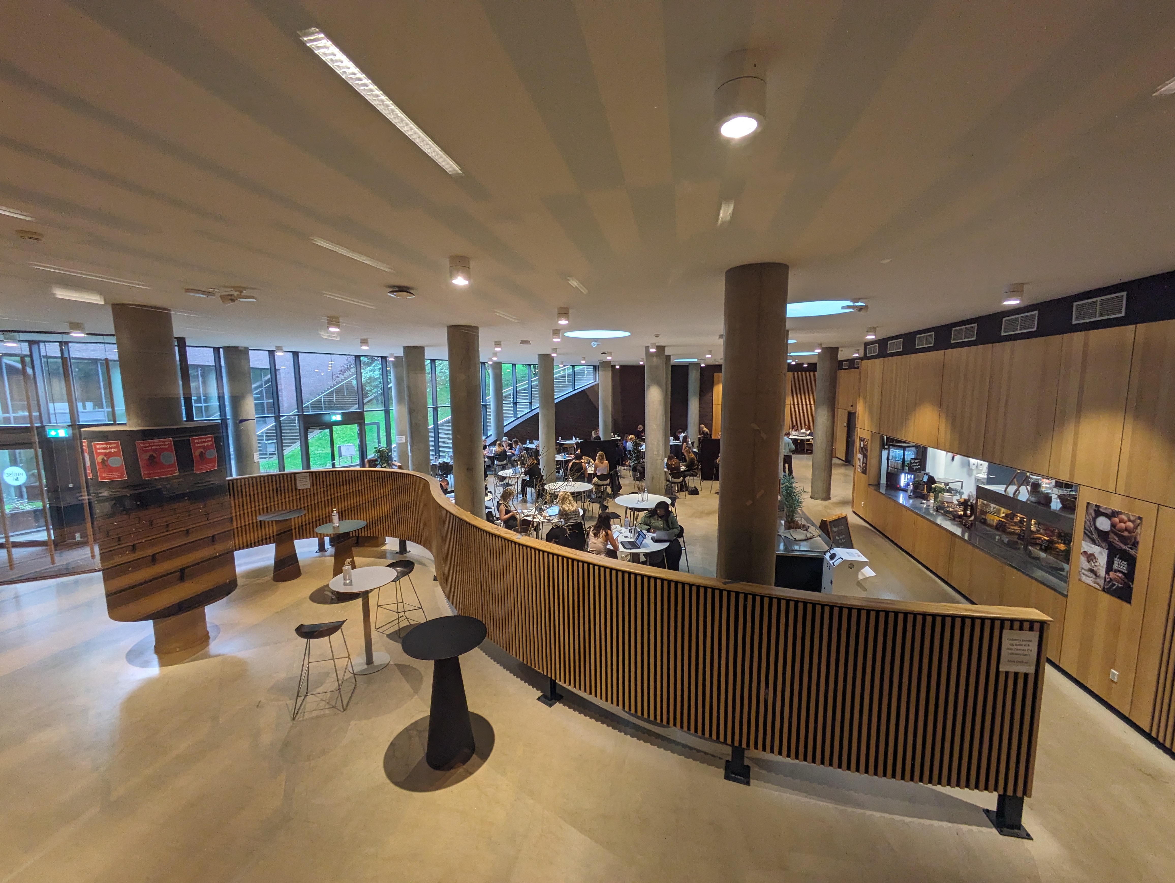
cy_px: 442
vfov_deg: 85.7
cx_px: 588
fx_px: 475
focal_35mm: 14
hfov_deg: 102.0
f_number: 2.2
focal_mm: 1.83
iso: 296
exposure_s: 1/50
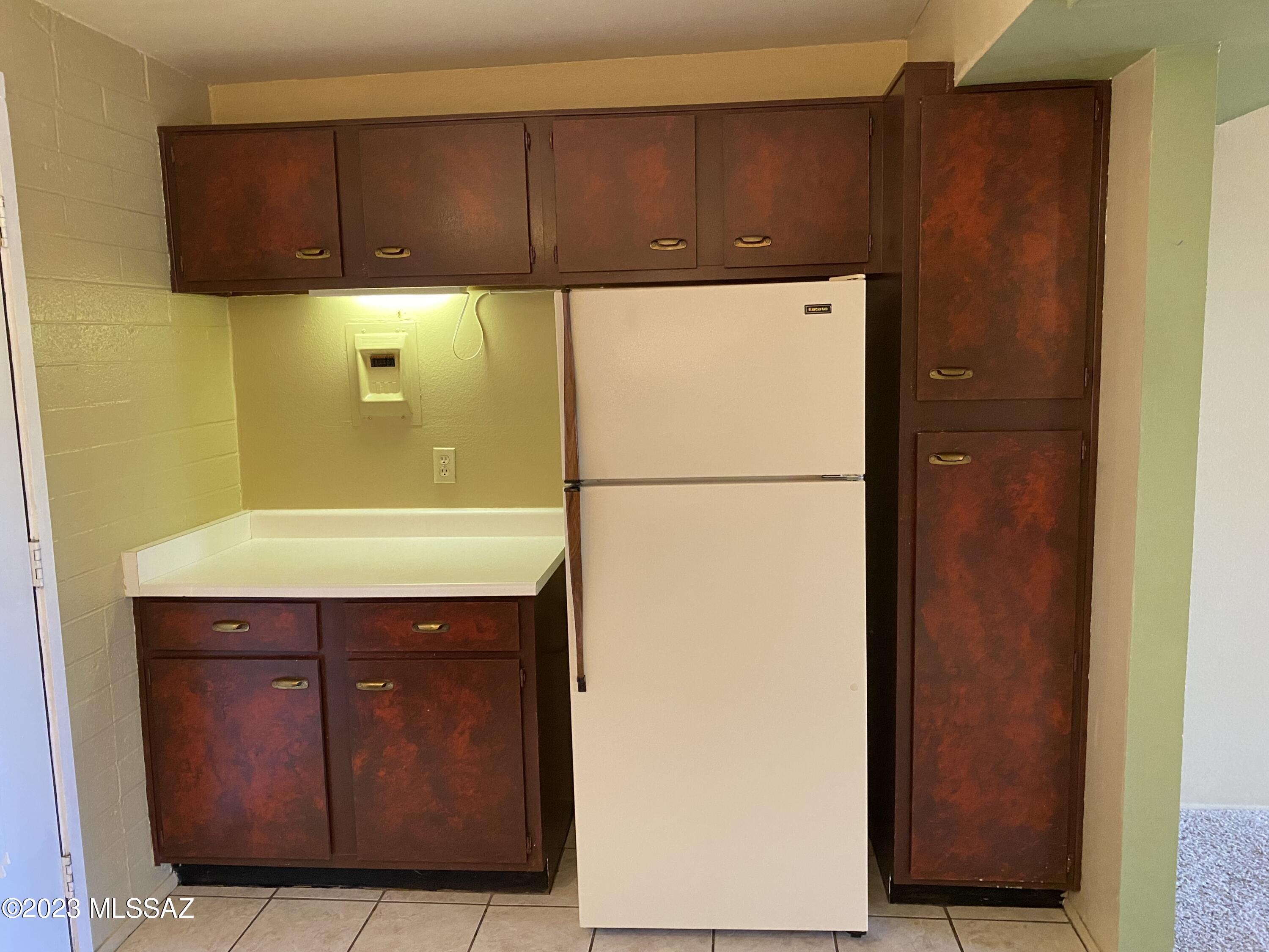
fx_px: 953
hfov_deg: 67.3
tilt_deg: -6.7
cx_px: 634
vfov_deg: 53.1
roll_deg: +0.7
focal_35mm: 26
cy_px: 476
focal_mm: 4.25
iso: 400
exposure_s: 1/60
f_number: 1.8
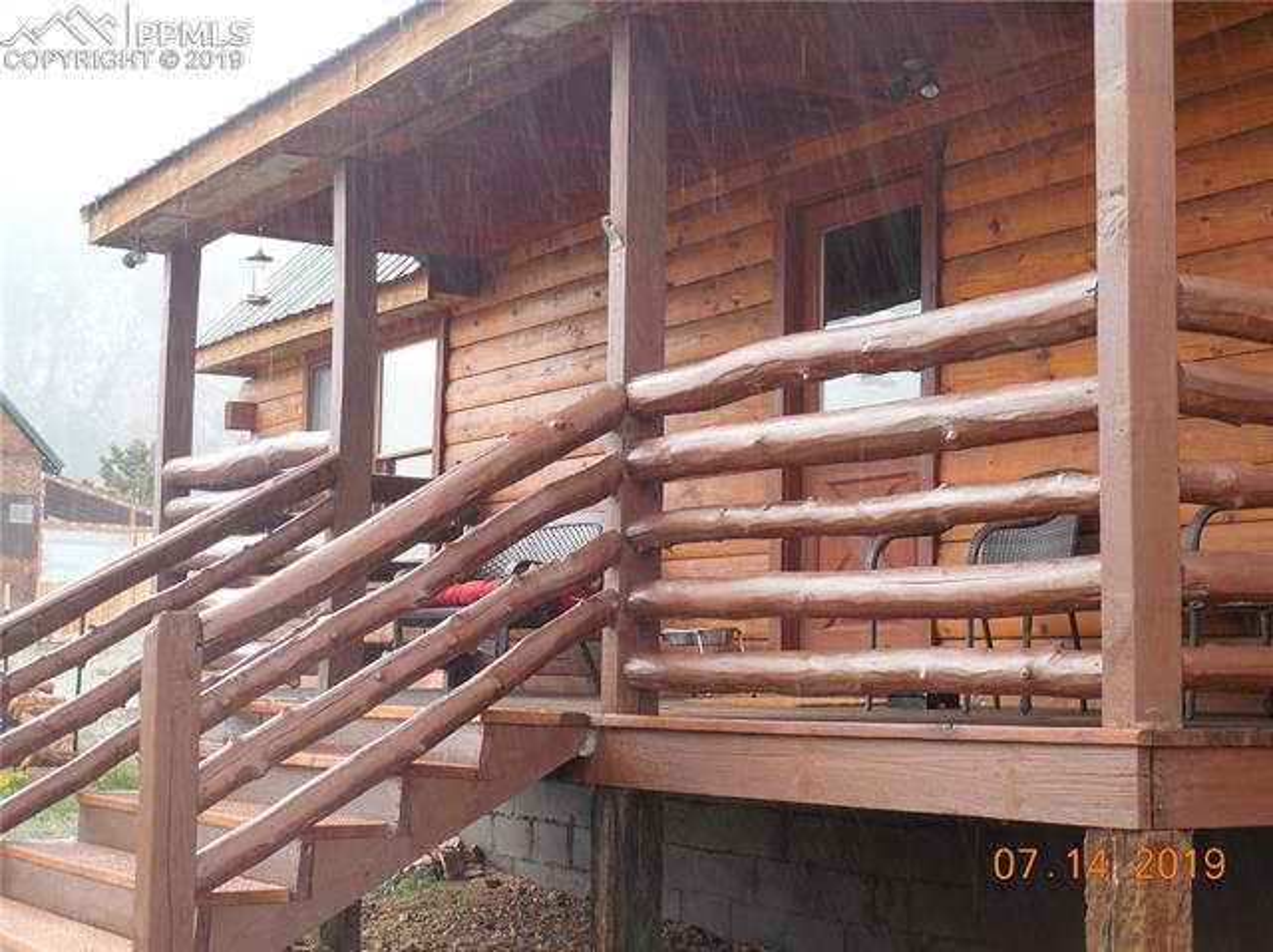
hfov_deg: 35.6
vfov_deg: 27.0
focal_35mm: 54
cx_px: 636
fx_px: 1984
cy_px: 476
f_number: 4.2
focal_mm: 9.8
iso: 125
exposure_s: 1/40
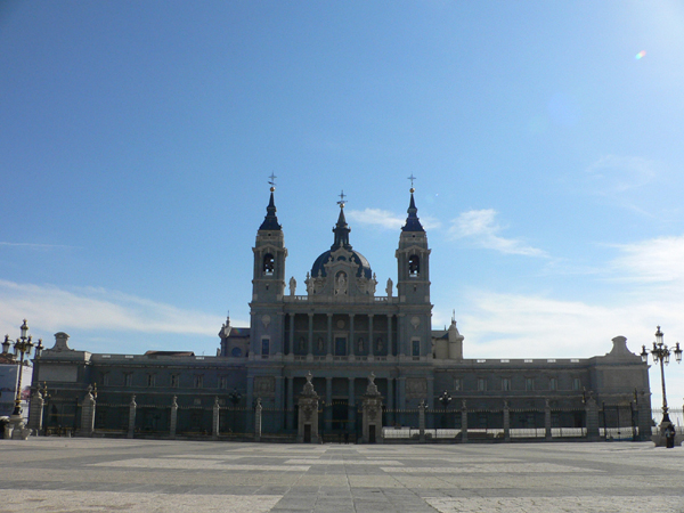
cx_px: 342
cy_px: 256
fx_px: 692
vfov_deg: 40.7
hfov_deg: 52.6
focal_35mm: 35
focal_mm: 4.6
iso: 100
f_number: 5.6
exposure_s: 1/800
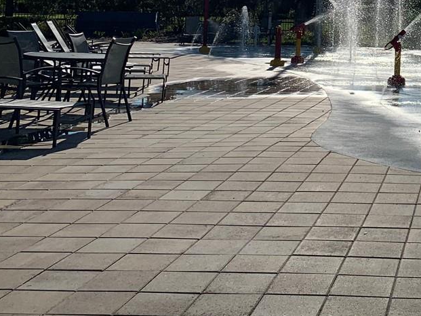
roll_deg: -1.0
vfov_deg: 20.7
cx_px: 463
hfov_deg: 26.6
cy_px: -50
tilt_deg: +4.2
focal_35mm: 67
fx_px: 815
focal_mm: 4.25
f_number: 1.8
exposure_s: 1/8696
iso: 25
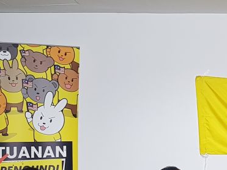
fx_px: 570
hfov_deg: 20.2
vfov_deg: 16.9
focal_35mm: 87
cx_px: 310
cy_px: 118
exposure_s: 1/50
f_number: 1.7
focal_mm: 4.2
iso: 125
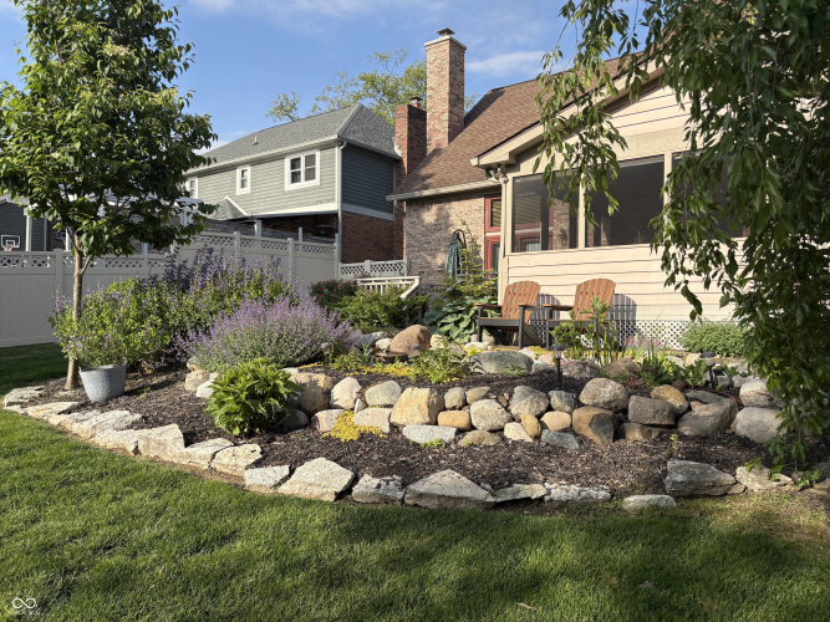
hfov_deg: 67.3
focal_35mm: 26
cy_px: 311
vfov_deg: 53.0
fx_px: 623
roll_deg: -1.0
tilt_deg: +1.4
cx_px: 415
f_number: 1.6
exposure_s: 1/1953
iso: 50
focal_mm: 5.96
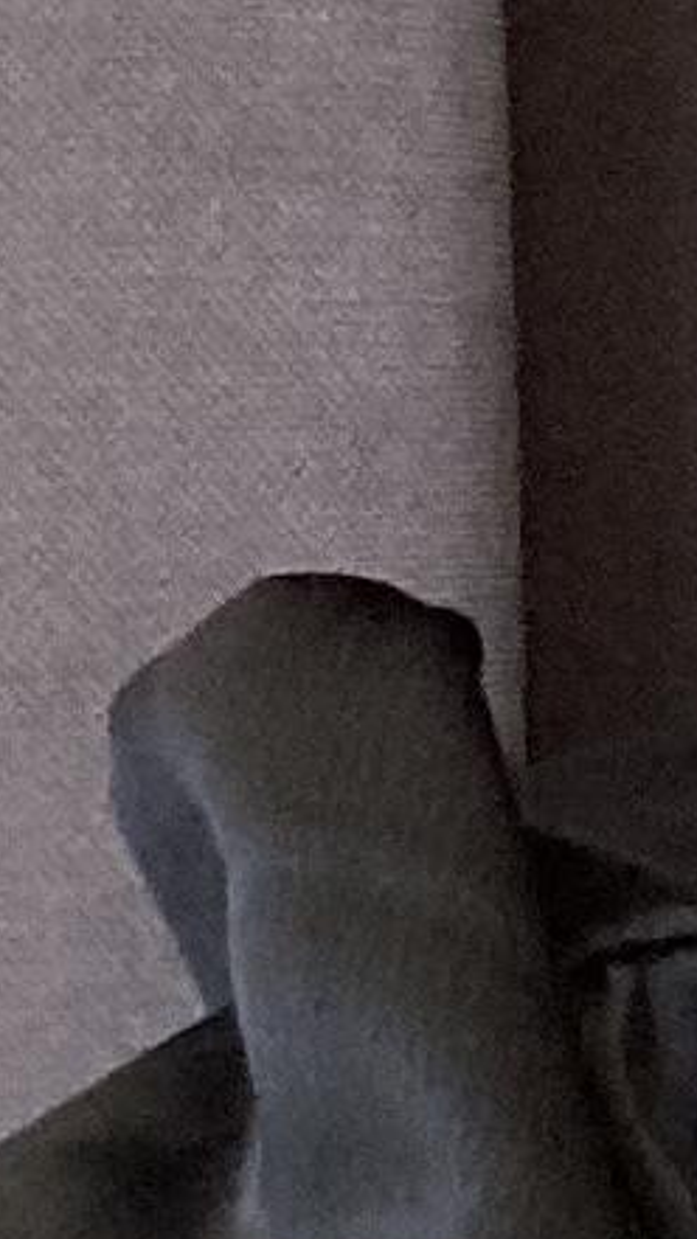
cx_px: 2782
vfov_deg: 9.4
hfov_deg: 4.8
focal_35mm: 229
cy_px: 129
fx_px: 7526
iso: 100
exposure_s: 1/107
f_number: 2.2
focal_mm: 2.71
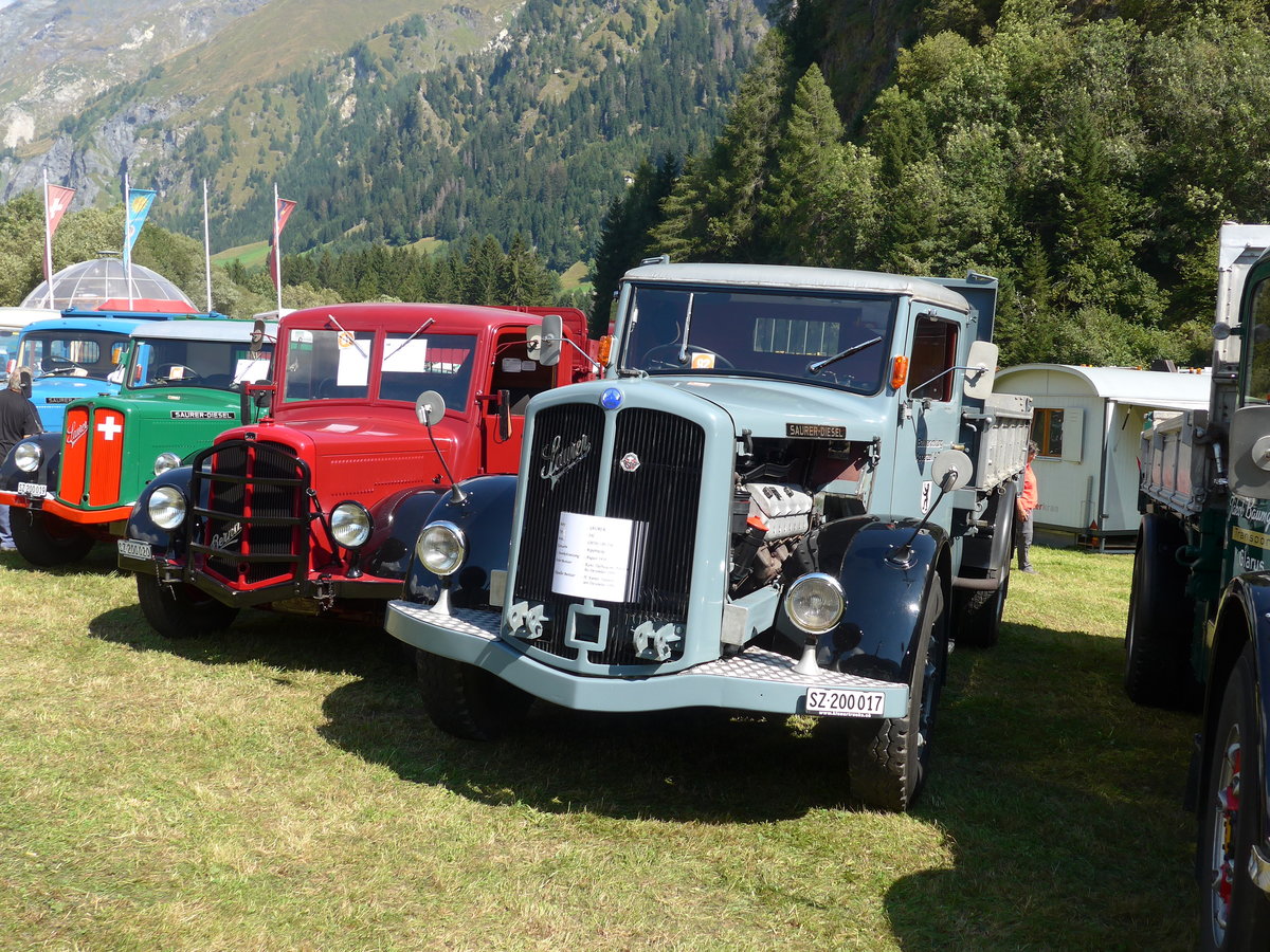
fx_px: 1247
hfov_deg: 54.0
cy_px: 476
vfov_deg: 41.8
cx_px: 635
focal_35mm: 34
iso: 80
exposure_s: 1/640
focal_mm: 7
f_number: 2.8
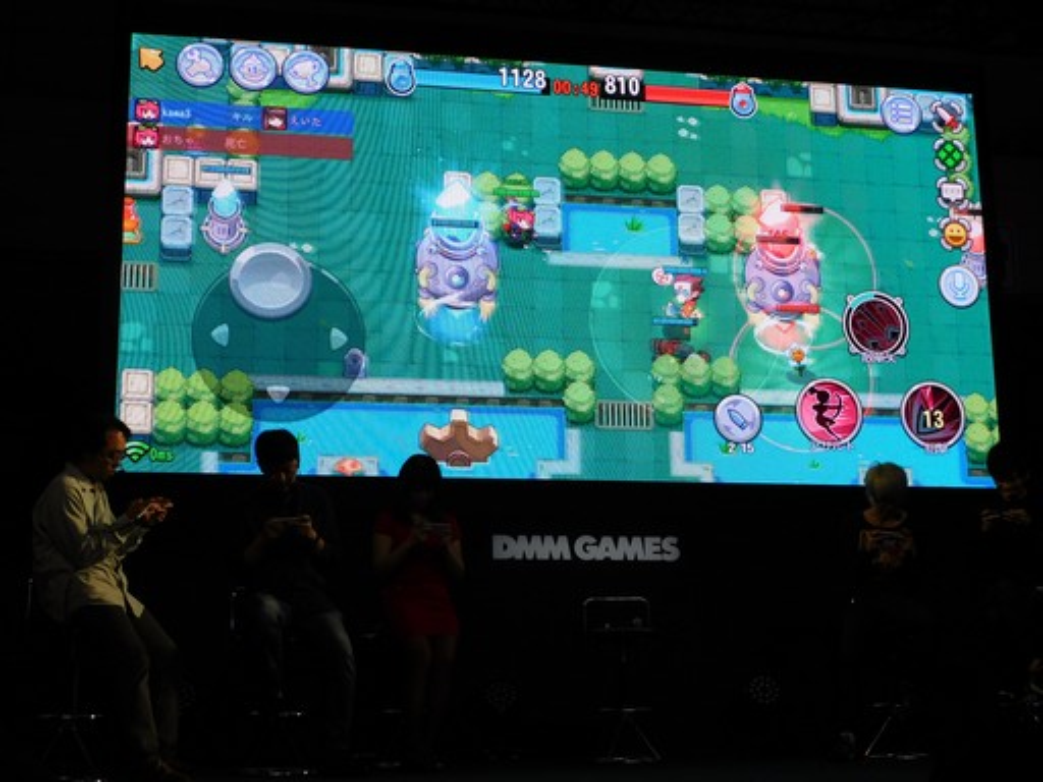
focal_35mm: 51
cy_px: 391
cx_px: 522
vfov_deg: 28.6
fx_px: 1537
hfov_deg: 37.5
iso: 125
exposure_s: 1/80
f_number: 3.8
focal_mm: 9
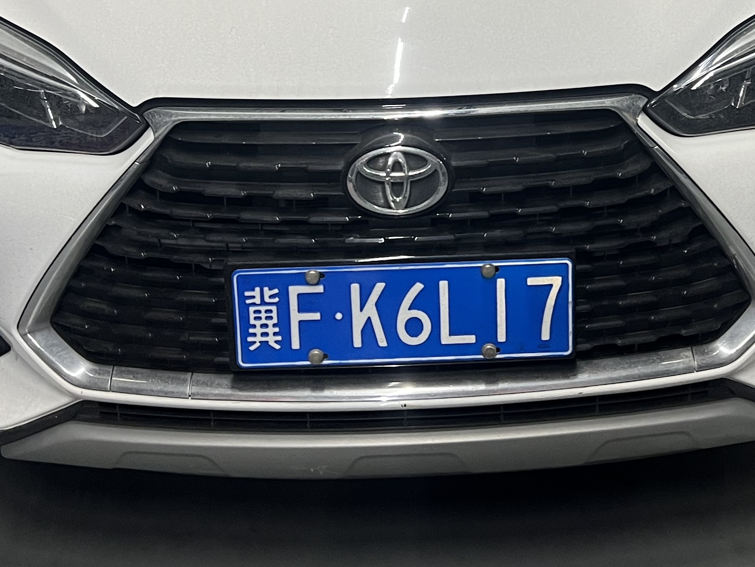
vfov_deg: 22.4
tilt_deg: -15.9
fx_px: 1374
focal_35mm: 63
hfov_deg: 30.6
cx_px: 454
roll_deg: +0.2
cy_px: -7
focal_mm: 5.7
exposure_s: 1/50
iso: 80
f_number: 1.5
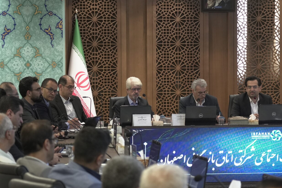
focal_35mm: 174
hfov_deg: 11.8
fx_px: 1363
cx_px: 205
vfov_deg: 7.9
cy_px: 111
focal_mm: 84
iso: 2000
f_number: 4
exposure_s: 1/200
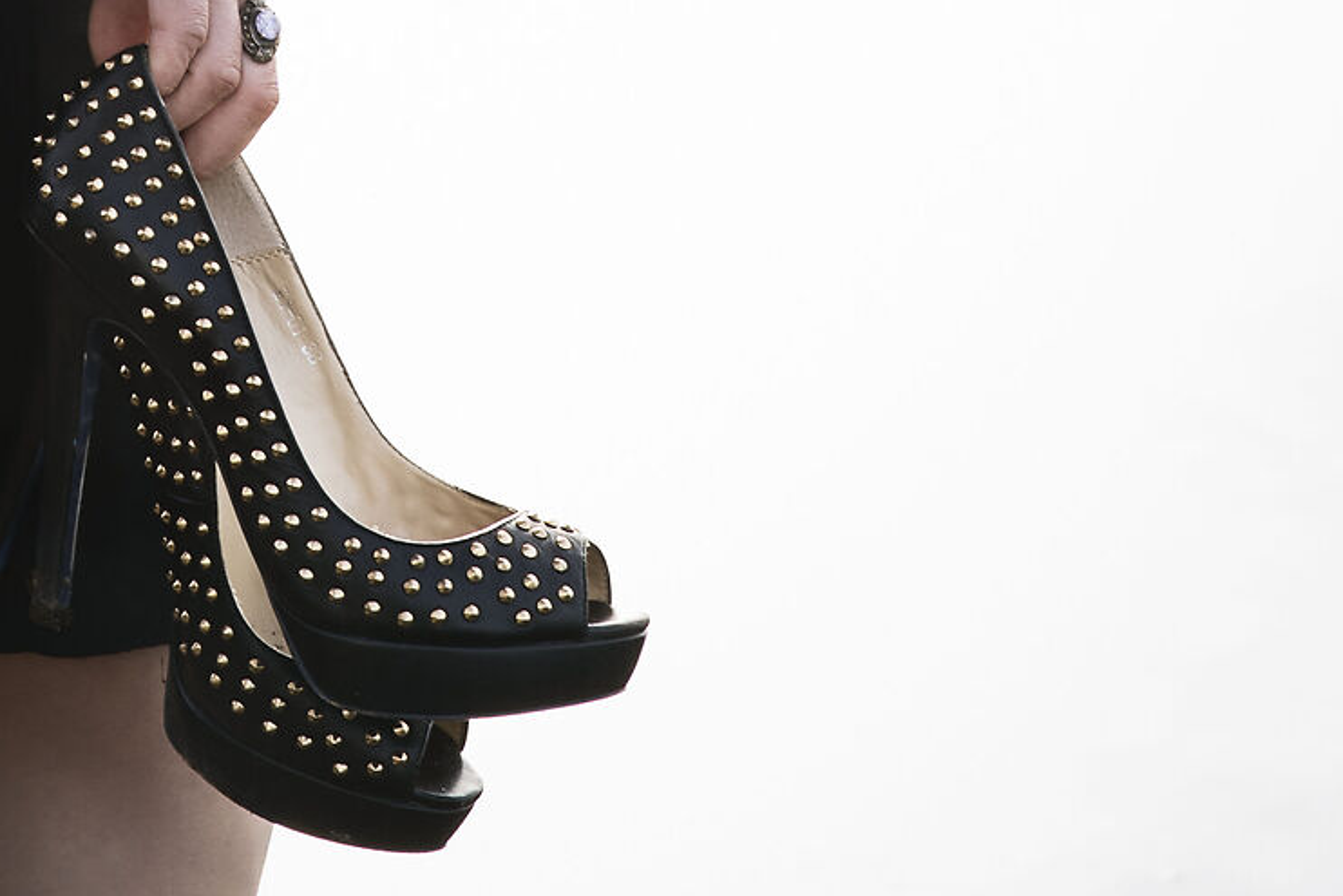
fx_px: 10260
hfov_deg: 7.5
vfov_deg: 4.9
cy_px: -1115
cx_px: 159
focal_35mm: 275
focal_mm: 85
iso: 100
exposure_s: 1/40
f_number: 7.1
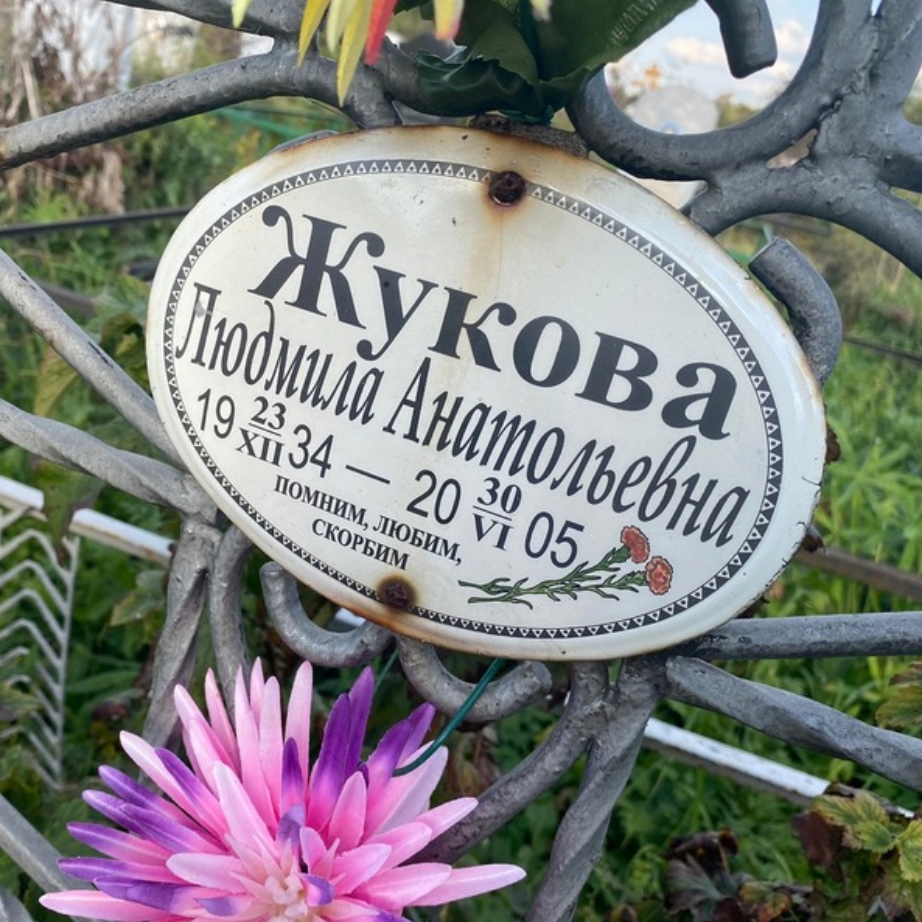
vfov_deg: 52.5
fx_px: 934
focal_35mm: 31
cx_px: 370
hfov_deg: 52.2
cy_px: 457
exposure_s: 1/715
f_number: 1.8
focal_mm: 4.25
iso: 32
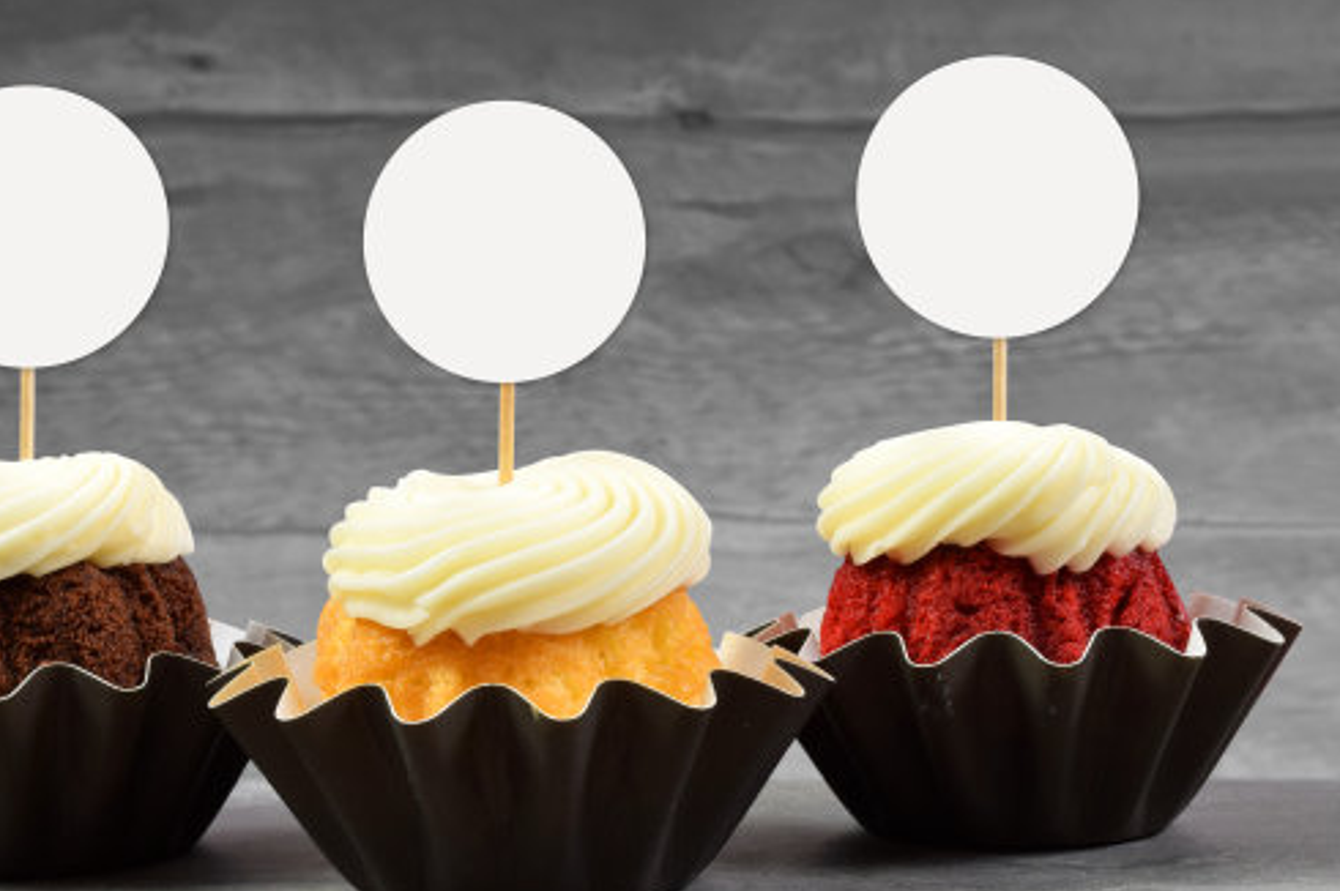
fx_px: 2790
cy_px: 454
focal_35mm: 75
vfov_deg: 18.2
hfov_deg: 26.9
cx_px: 522
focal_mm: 40
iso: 100
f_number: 20
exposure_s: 2
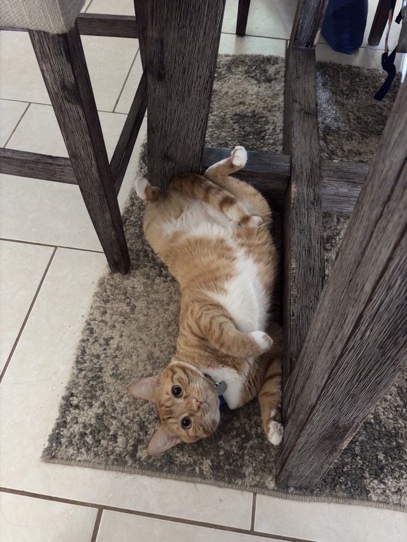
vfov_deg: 67.3
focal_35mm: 26
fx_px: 408
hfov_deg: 53.1
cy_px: 271
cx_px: 204
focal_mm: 5.96
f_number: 1.6
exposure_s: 1/19
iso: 400
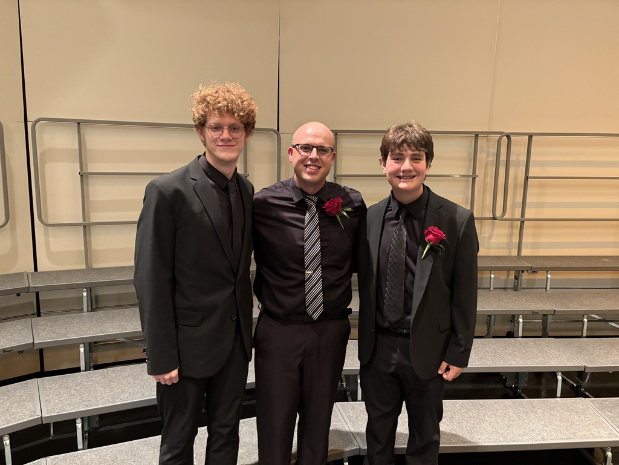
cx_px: 310
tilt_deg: -7.7
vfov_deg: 53.1
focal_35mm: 26
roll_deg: +0.0
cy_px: 232
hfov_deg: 67.3
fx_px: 465
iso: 500
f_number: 1.6
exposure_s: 1/40
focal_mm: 5.96
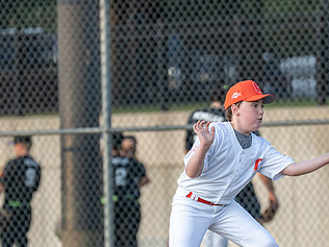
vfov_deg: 2.2
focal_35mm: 670
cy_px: 207
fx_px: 6368
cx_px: 204
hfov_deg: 3.0
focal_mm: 200
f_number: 2.8
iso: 640
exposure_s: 1/2500
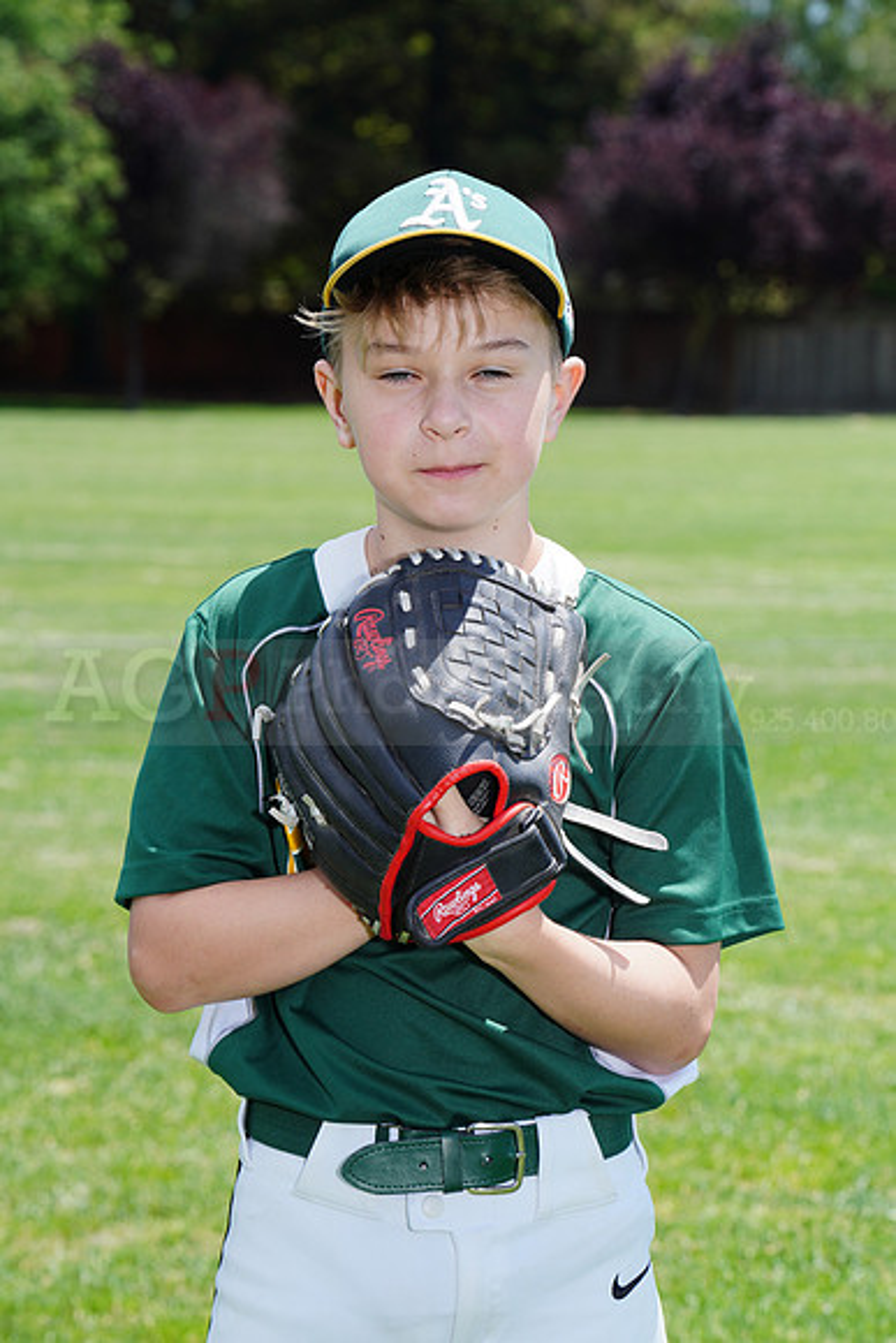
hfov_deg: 8.6
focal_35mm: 159
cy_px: 672
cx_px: 448
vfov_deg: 12.9
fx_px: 5932
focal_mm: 159
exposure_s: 1/200
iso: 200
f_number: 11
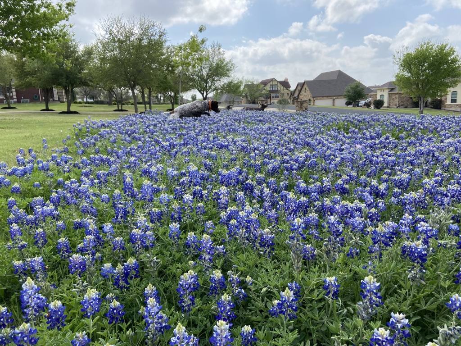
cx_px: 230
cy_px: 173
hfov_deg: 67.3
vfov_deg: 53.1
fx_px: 346
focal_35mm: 26
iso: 32
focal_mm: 4.25
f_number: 1.8
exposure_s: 1/1429
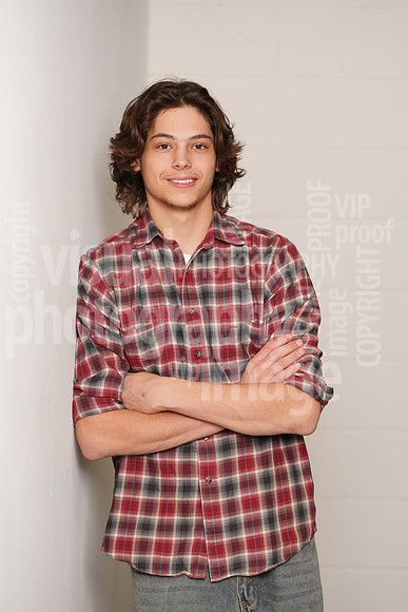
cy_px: 306
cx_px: 204
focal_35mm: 106
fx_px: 1801
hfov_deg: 12.9
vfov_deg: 19.3
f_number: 4
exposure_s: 1/100
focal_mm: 106
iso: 125
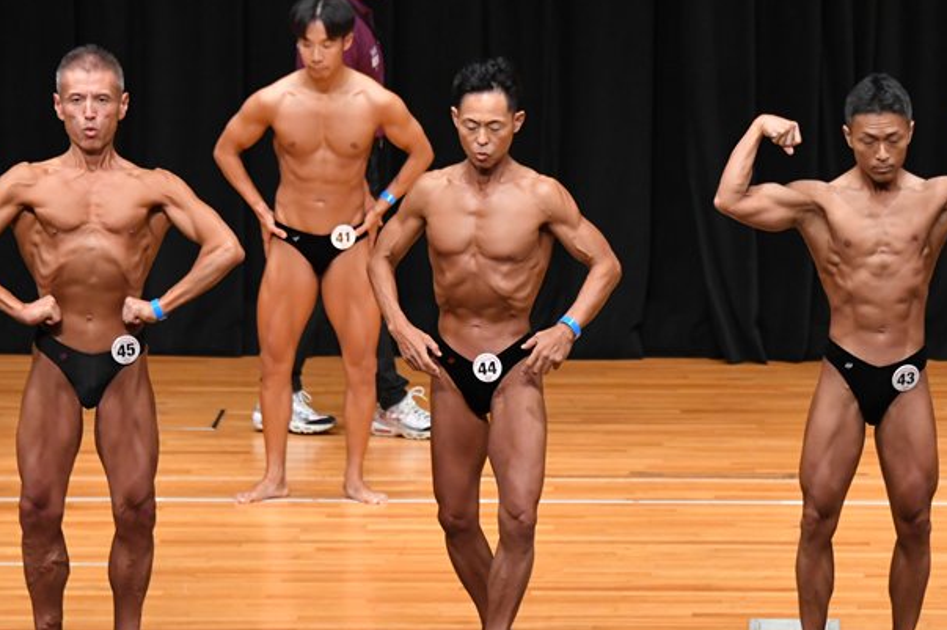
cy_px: 349
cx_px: 594
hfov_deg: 7.4
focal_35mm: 279
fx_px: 7333
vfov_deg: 4.9
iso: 4000
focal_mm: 145
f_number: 5.6
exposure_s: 1/400
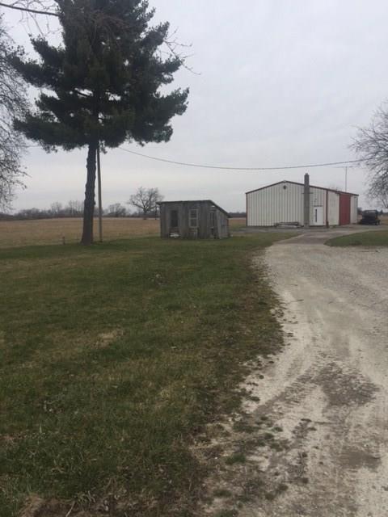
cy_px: 258
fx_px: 433
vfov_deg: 61.7
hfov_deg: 48.2
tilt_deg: -3.2
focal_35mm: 29
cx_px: 194
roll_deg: +0.6
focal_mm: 4.15
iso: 32
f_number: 2.2
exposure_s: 1/1014
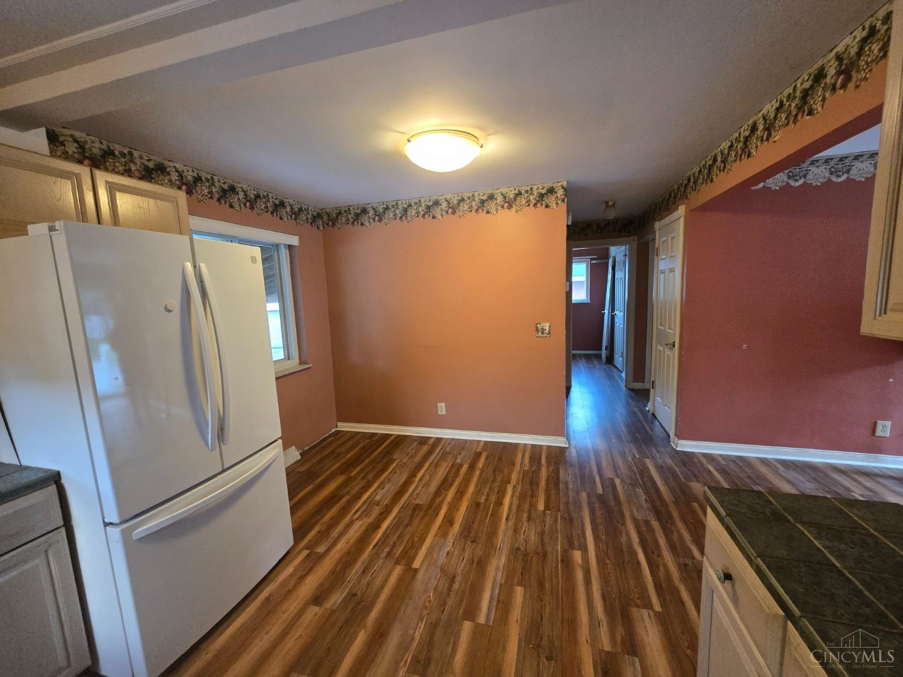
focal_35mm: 13
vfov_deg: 89.9
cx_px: 452
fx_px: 339
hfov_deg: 106.2
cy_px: 338
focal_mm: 2.2
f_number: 2.2
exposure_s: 1/60
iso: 800
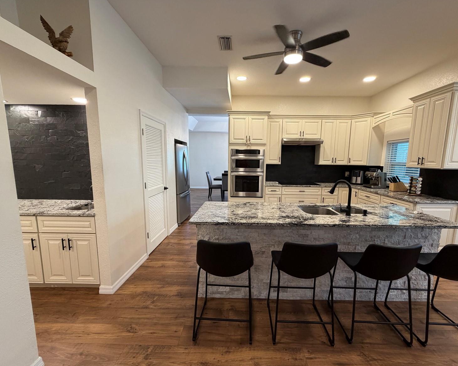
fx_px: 203
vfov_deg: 84.0
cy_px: 187
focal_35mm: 15
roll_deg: +0.4
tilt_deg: -6.3
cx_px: 241
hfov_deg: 96.7
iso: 320
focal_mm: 2.22
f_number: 2.2
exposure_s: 1/120
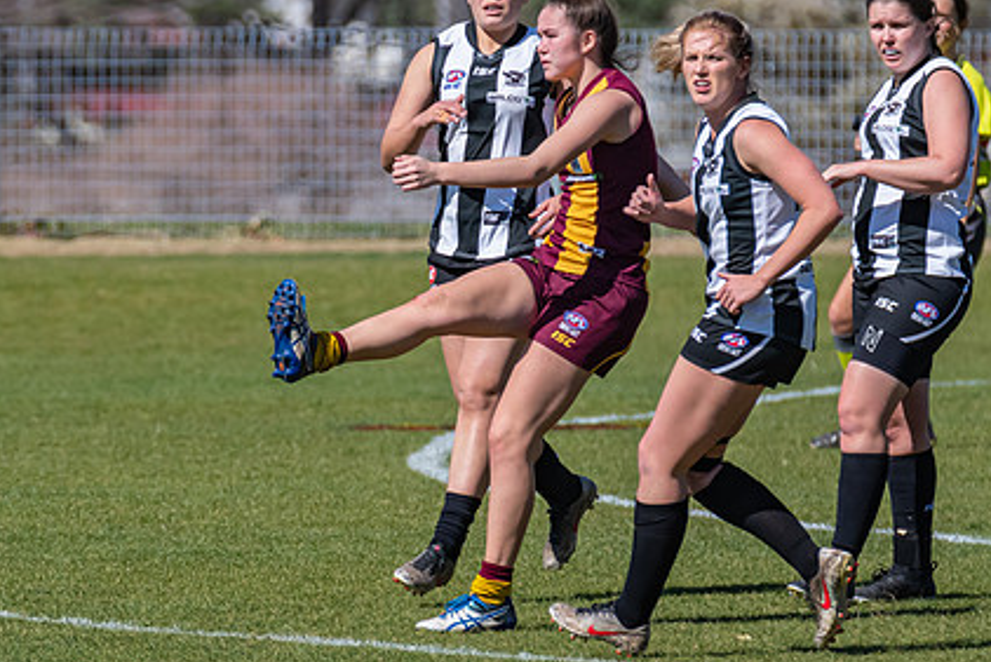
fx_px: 33606
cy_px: 347
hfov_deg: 1.7
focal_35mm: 1220
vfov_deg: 1.1
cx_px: 319
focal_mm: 450
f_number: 8
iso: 800
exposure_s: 1/4000
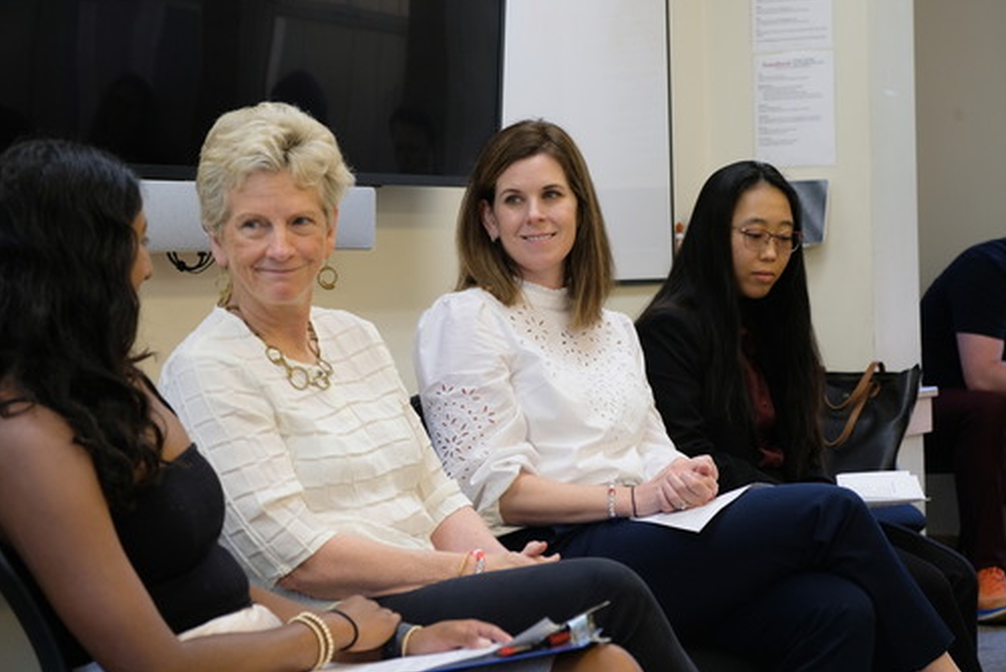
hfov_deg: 22.6
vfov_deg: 15.2
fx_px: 2516
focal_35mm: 90
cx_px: 437
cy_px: 305
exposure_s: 1/100
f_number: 4
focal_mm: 52.7
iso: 640
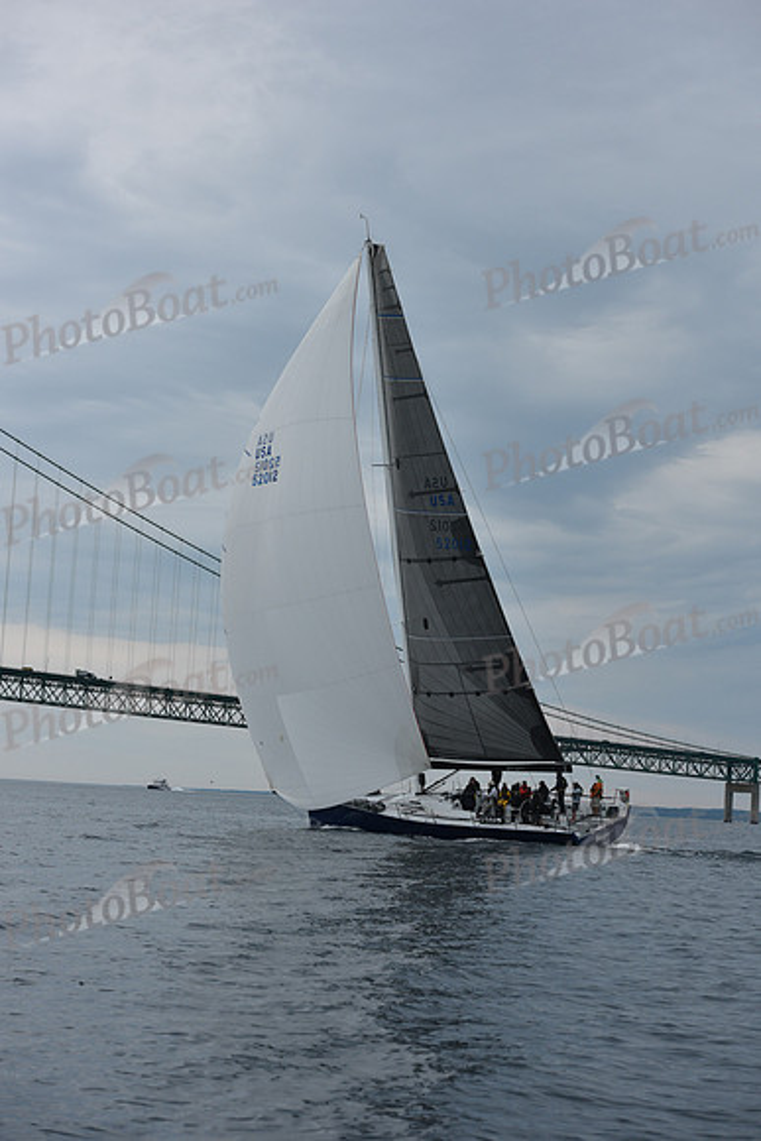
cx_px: 380
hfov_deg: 19.5
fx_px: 2218
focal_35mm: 70
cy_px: 570
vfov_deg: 28.8
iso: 250
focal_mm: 70
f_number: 6.3
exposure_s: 1/800
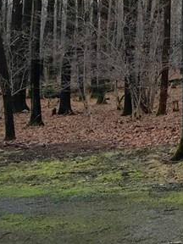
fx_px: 726
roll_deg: +0.9
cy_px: -33
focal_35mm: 103
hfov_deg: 11.9
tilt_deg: +6.6
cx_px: 430
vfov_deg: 18.3
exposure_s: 1/60
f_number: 2.2
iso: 32
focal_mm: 4.15
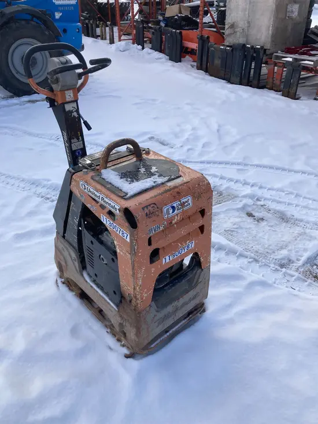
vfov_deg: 63.4
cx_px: 159
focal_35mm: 28
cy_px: 212
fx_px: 343
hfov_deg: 49.8
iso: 20
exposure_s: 1/1263
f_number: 1.8
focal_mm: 3.99
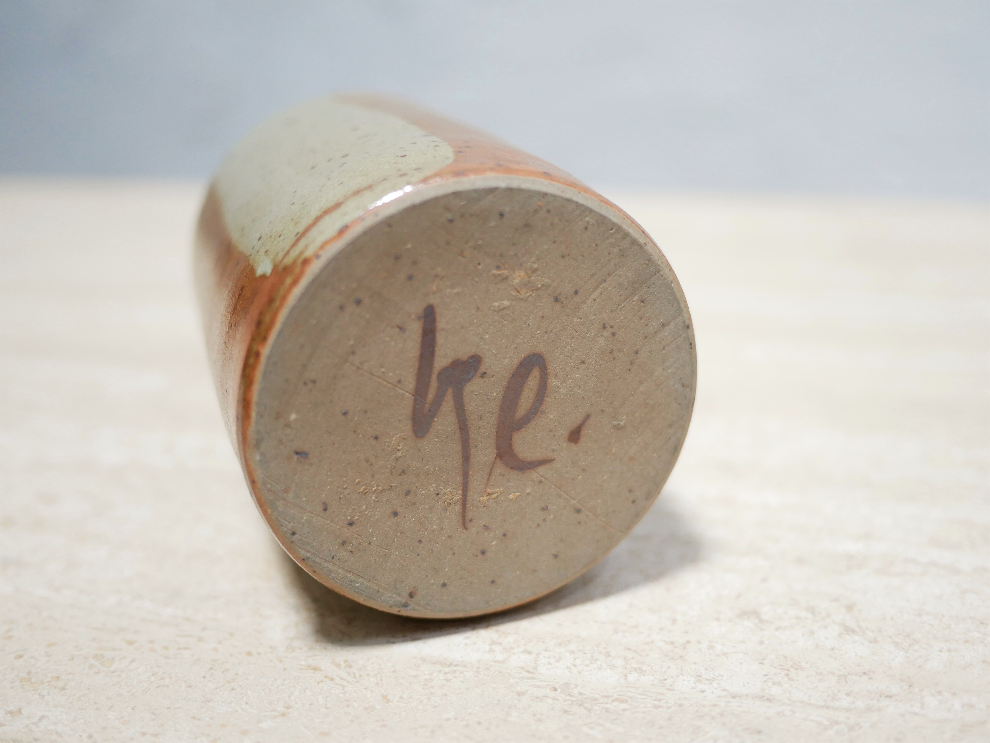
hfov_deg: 46.8
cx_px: 495
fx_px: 1144
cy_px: 372
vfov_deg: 36.0
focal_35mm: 40
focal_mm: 20
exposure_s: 1/60
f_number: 1.7
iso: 500
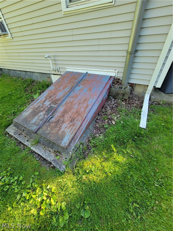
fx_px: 87
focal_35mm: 13
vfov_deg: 106.2
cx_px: 86
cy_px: 116
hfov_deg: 89.9
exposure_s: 1/120
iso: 80
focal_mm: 2.2
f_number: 2.2
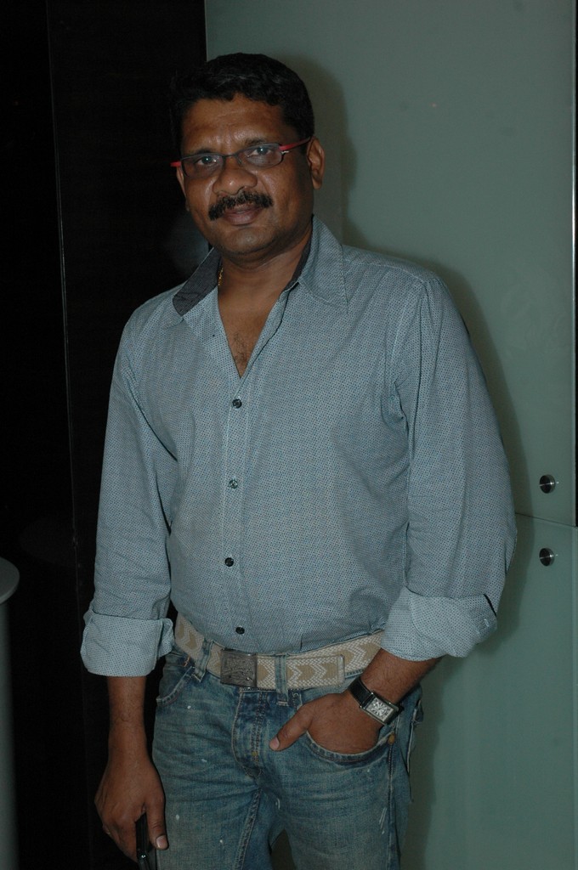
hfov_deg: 22.6
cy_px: 435
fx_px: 1449
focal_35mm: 60
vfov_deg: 33.4
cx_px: 289
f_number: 8
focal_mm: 40
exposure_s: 1/125
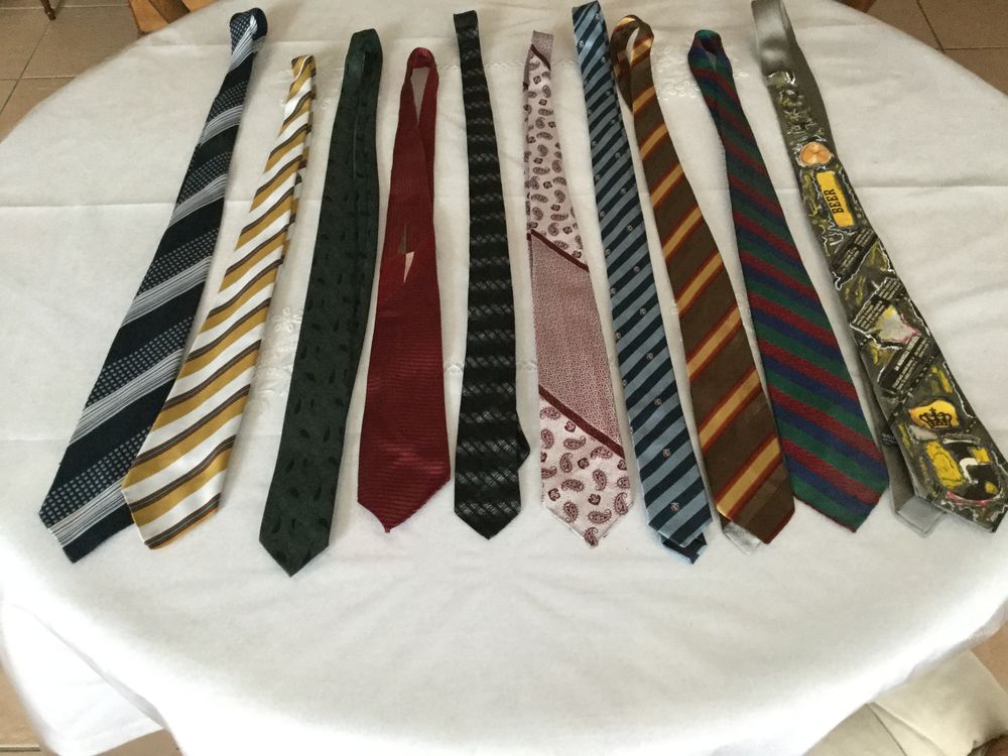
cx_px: 504
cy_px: 378
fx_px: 903
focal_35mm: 31
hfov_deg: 58.4
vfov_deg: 45.4
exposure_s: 1/25
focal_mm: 3.3
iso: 200
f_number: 2.4
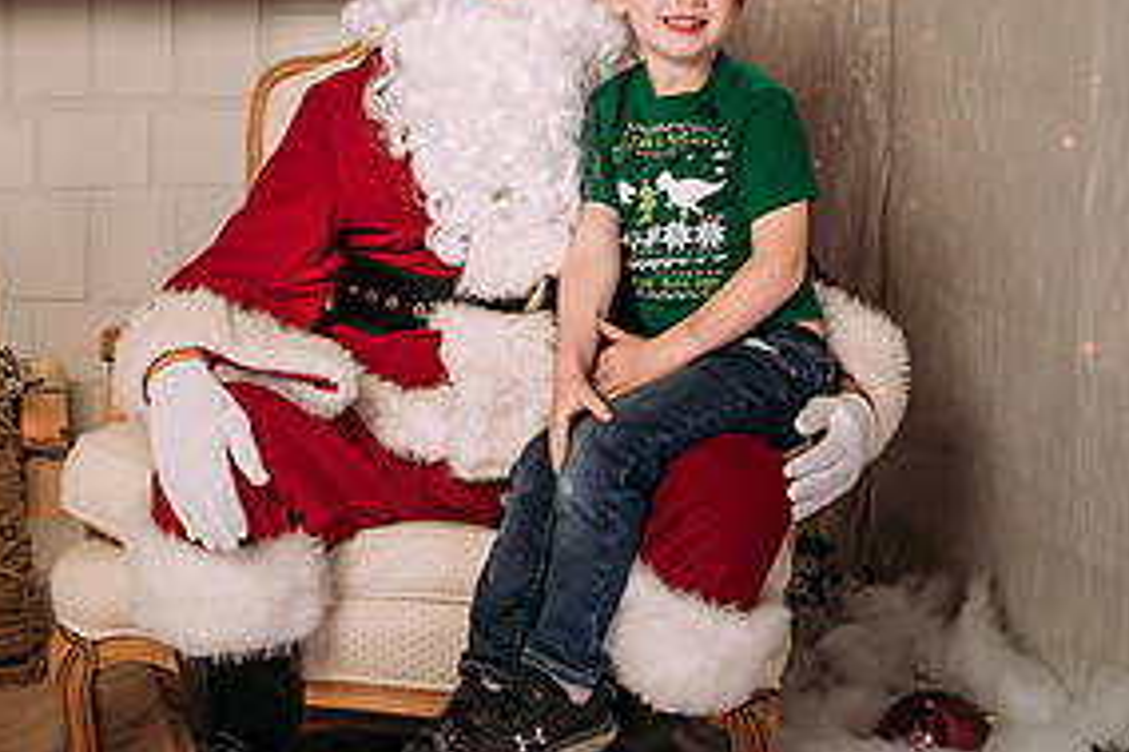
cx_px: 117
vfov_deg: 17.9
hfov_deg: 25.8
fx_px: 2382
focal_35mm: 76
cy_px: 303
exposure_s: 1/100
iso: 100
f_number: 6.3
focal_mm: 35
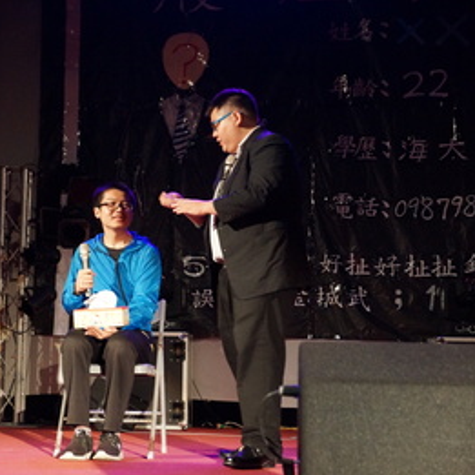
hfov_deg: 22.1
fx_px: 1211
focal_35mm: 78
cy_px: 240
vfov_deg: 22.2
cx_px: 144
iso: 3200
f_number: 4.5
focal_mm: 40
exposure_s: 1/80
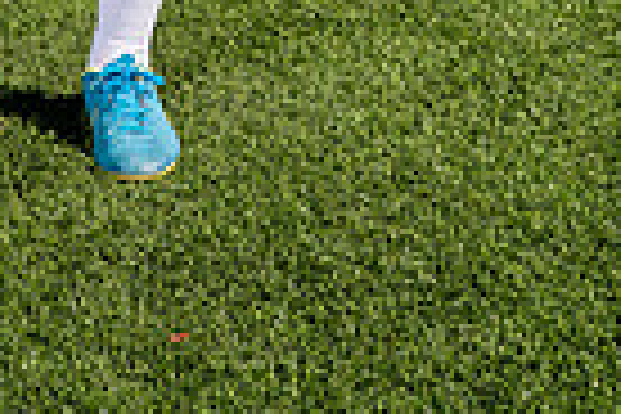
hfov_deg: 17.8
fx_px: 1966
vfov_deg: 10.5
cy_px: -544
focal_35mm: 114
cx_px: 108
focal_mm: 35
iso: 100
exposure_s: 1/250
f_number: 8
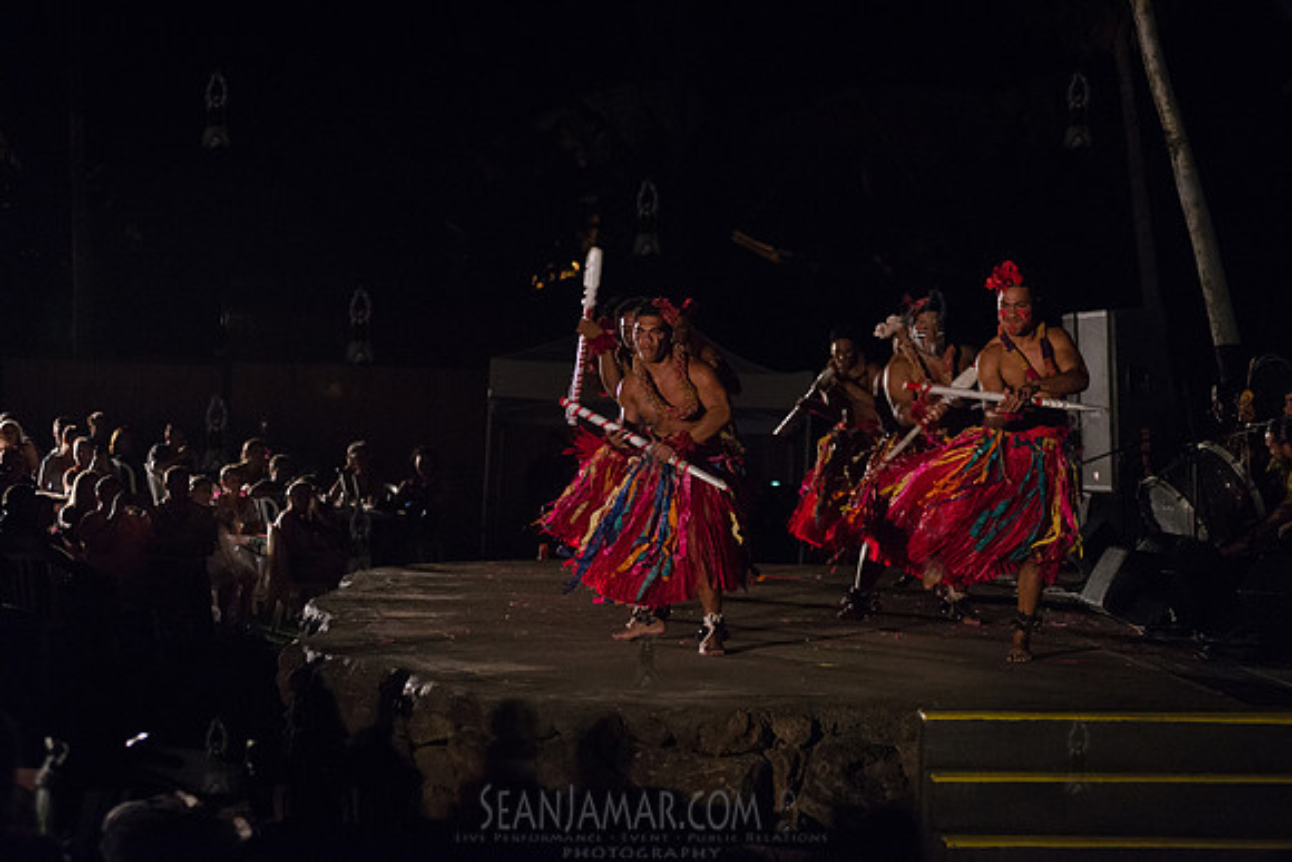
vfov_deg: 17.1
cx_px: 646
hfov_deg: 25.4
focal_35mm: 80
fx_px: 2872
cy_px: 431
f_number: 2.8
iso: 4000
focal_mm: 80
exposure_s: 1/320
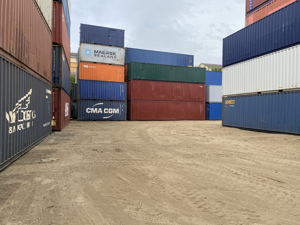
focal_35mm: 26
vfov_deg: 53.1
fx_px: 225
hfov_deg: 67.3
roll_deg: -0.8
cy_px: 112
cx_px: 150
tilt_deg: +1.5
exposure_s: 1/1779
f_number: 1.8
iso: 32
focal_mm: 4.25
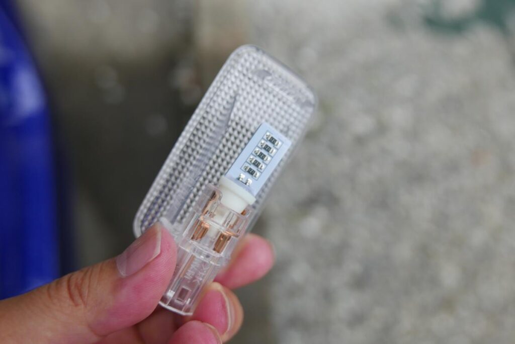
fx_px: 458
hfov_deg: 58.7
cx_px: 258
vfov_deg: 41.2
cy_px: 172
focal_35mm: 32
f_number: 2.2
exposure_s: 1/800
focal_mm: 14.4
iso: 200
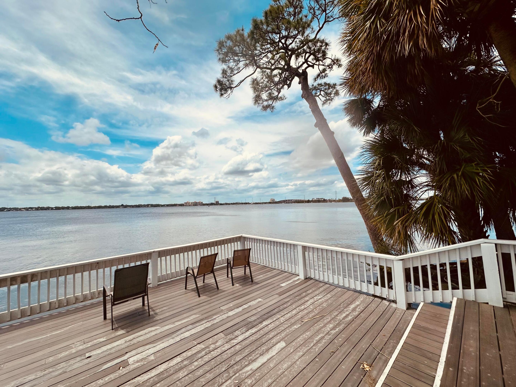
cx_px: 258
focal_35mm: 14
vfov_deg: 85.7
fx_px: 209
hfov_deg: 102.1
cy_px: 194
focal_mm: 2.22
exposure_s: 1/4464
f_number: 2.2
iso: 50
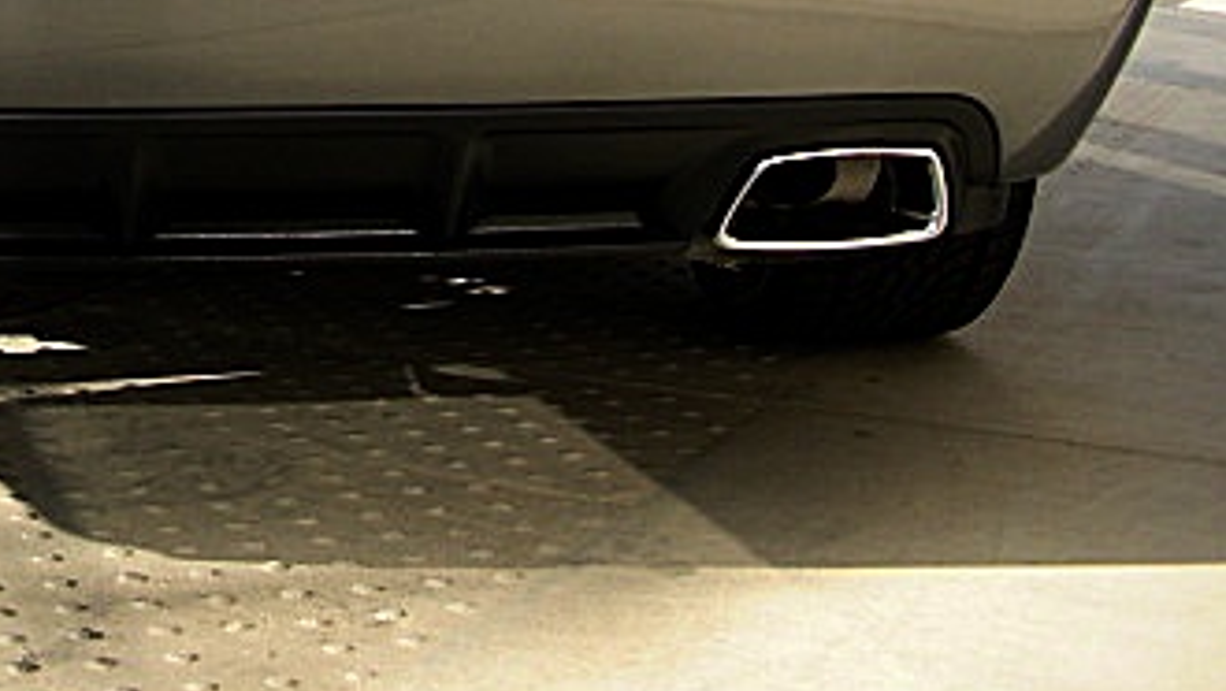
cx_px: 82
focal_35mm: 76
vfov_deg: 15.2
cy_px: -182
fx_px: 2472
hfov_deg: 26.7
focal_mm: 6.3
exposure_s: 1/400
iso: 50
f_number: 2.8
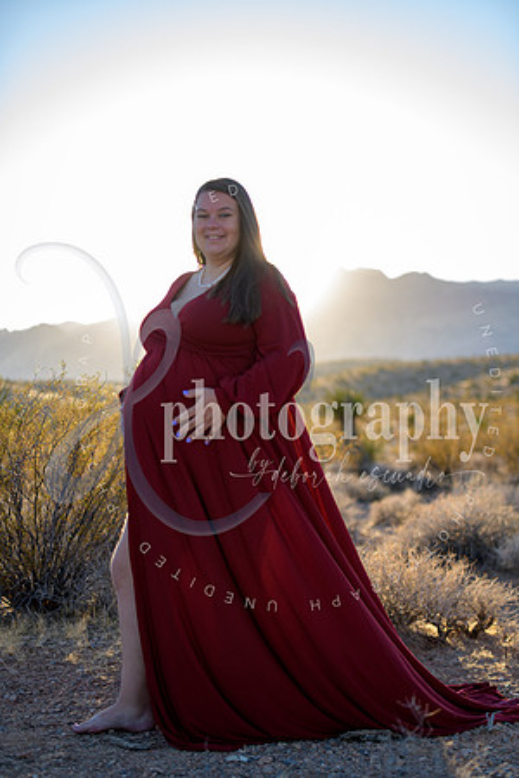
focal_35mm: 70
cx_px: 260
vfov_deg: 28.8
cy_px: 389
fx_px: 1514
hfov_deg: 19.5
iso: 400
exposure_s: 1/1250
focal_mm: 70
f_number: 2.8
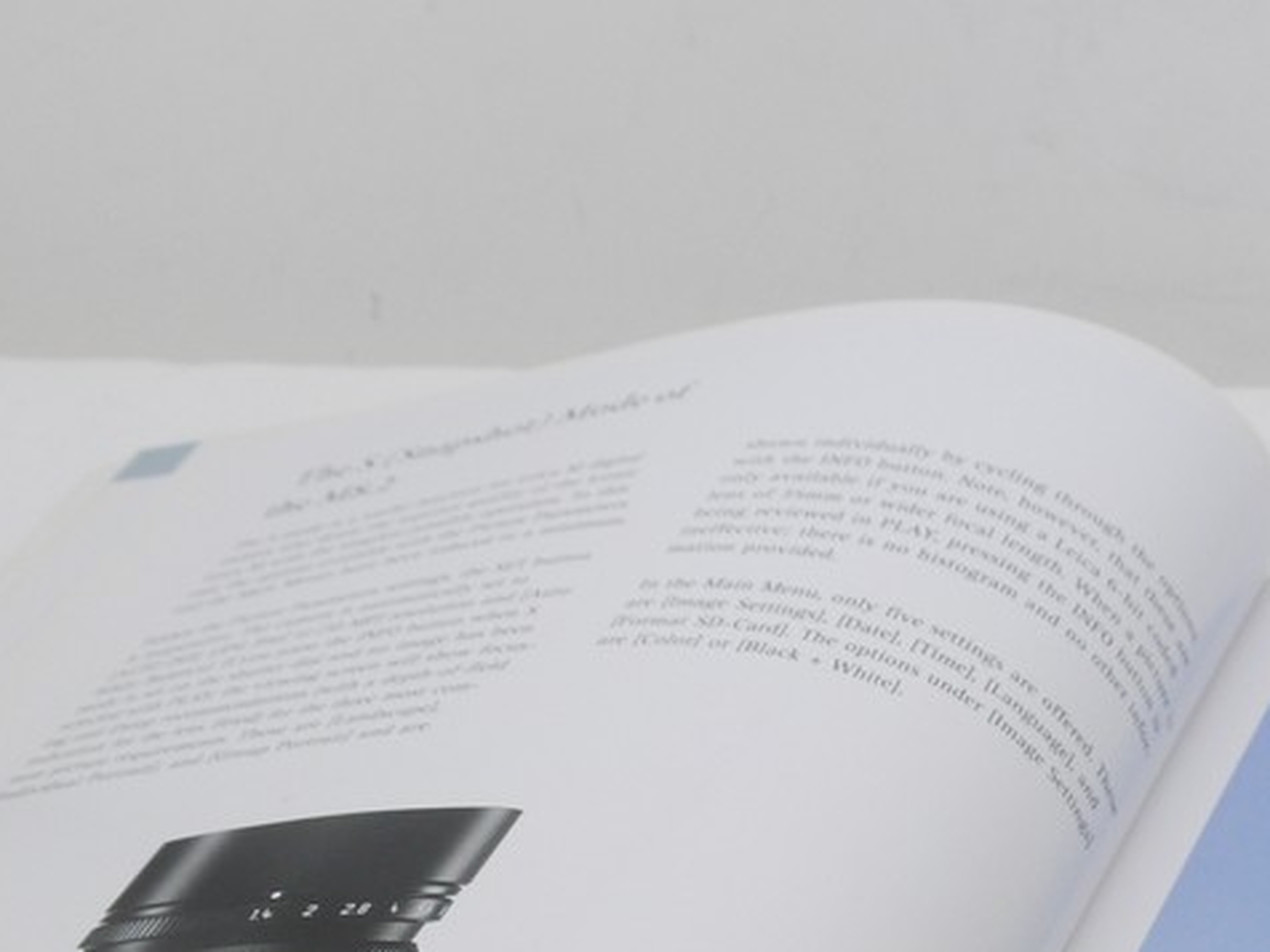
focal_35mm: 126
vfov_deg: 11.5
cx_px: 1099
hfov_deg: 15.5
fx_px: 4623
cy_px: 1115
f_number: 10
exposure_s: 1/10
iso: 400
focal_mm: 25
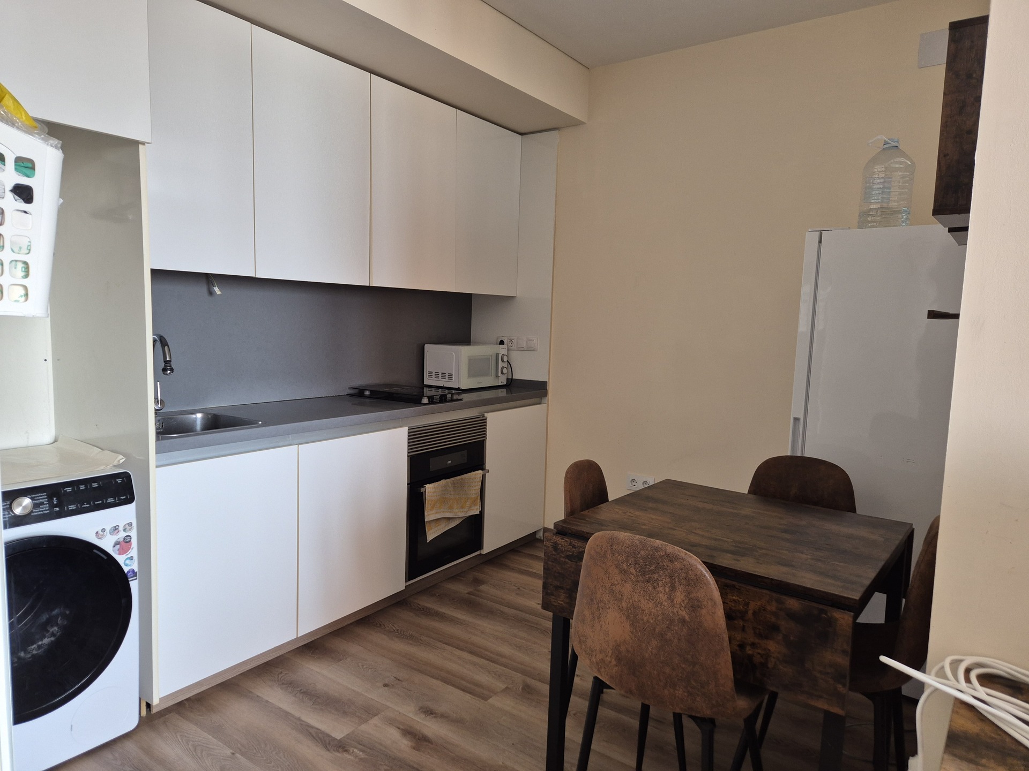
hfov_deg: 73.9
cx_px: 514
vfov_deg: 58.9
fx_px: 684
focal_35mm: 23
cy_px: 386
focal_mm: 5.4
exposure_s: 1/100
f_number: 1.8
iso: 250
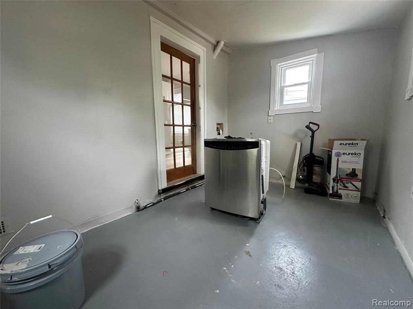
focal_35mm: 14
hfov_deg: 102.1
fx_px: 167
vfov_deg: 85.7
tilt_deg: -7.8
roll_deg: +0.6
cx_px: 206
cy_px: 154
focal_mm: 2.22
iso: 320
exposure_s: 1/60
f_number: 2.2
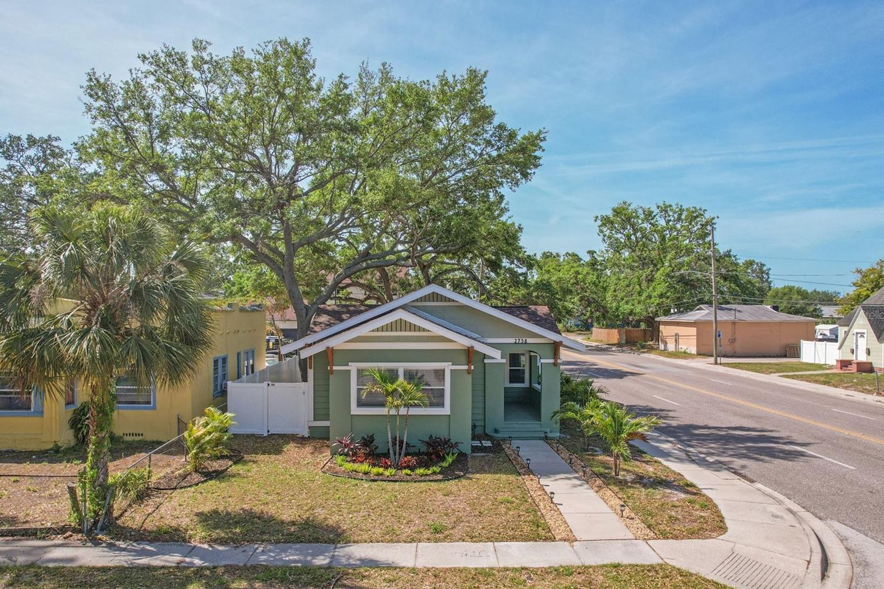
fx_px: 589
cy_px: 315
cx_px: 431
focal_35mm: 24
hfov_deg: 73.7
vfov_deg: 53.1
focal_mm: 8.38
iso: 100
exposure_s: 1/1600
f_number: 2.8
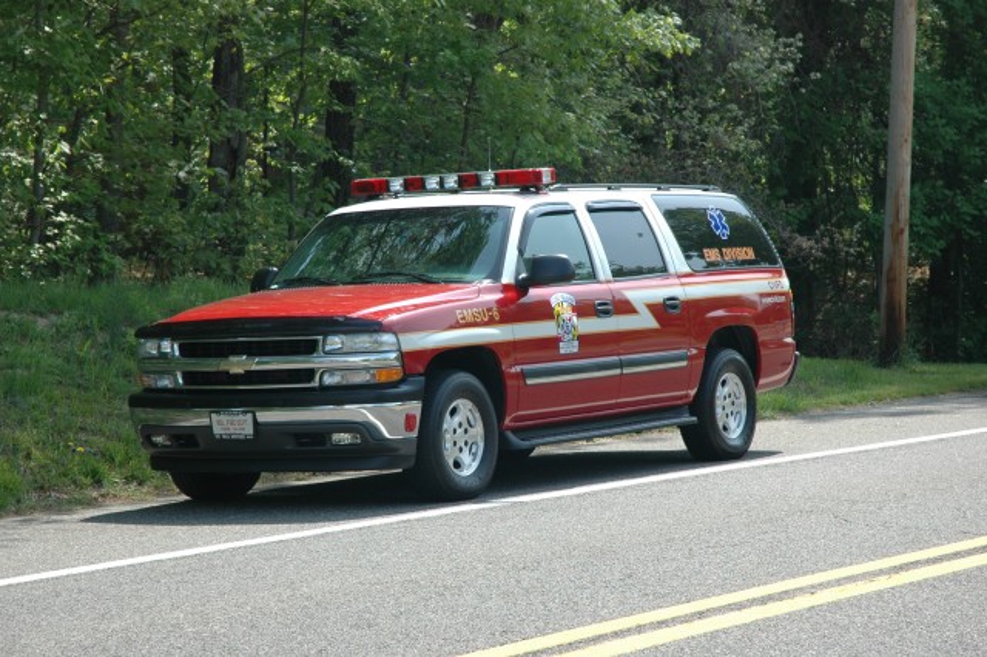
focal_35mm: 105
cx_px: 494
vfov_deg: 13.0
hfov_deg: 19.5
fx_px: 2877
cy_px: 328
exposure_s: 1/200
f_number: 7.1
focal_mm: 70
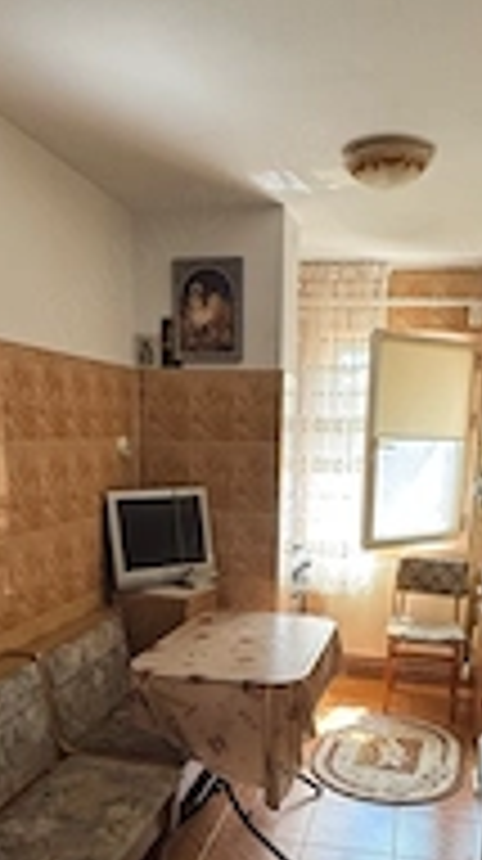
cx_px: 275
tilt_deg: -15.7
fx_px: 729
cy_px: 630
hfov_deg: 36.5
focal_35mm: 32
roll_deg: -1.4
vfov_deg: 58.3
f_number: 2.2
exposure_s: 1/99
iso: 160
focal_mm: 2.22
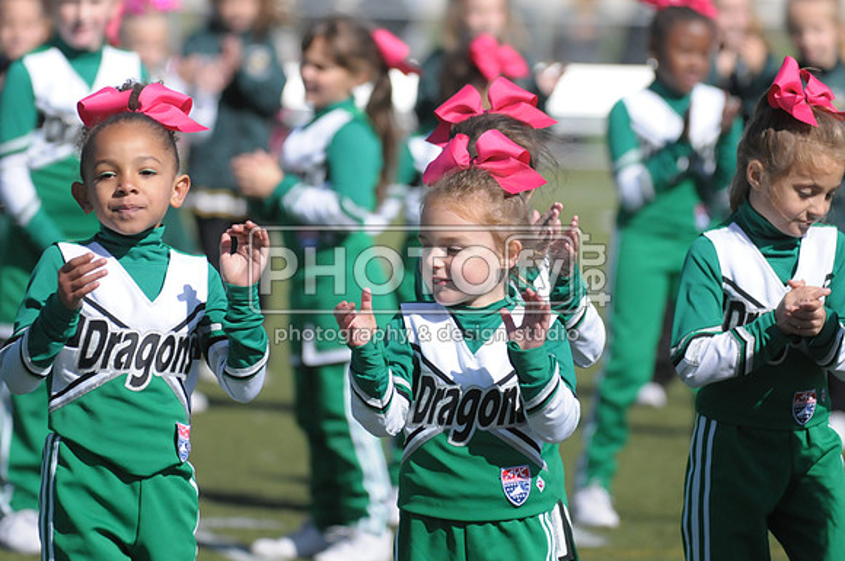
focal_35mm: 330
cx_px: 422
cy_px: 280
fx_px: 7735
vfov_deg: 4.2
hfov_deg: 6.3
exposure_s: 1/8000
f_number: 4
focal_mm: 220
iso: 1000
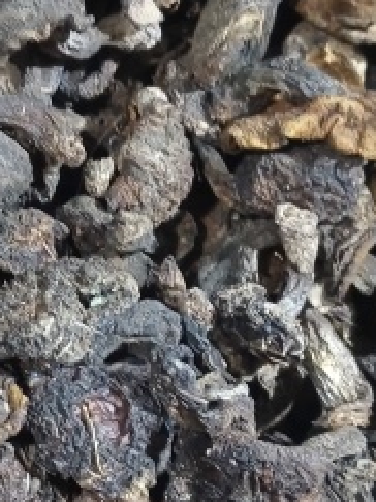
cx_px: 0
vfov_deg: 19.4
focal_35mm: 101
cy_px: 338
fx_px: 1464
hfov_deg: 14.4
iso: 2301
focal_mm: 5.6
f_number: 1.88
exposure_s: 1/16.7
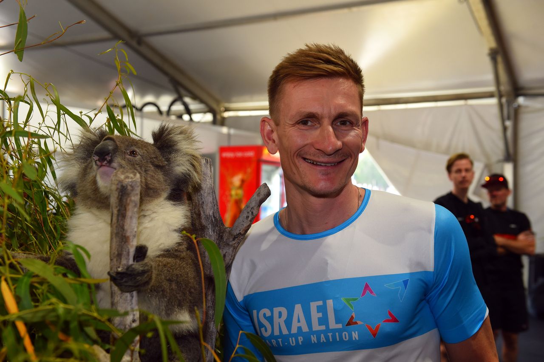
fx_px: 665
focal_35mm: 44
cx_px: 272
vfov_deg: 30.5
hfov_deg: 44.5
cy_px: 181
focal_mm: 44
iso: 1250
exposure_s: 1/125
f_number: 4.5
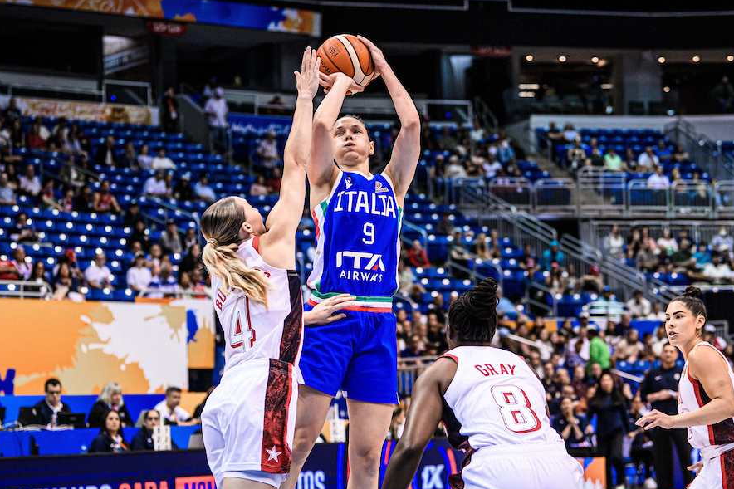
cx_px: 397
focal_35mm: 95
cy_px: 311
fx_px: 1936
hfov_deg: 21.5
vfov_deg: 14.4
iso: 3200
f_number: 3.2
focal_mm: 70
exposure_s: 1/1600
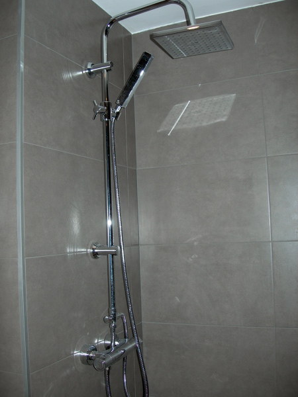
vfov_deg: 49.0
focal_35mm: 38
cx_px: 149
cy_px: 198
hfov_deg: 37.7
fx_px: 436
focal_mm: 7.8
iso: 50
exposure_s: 1/60.1
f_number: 2.8
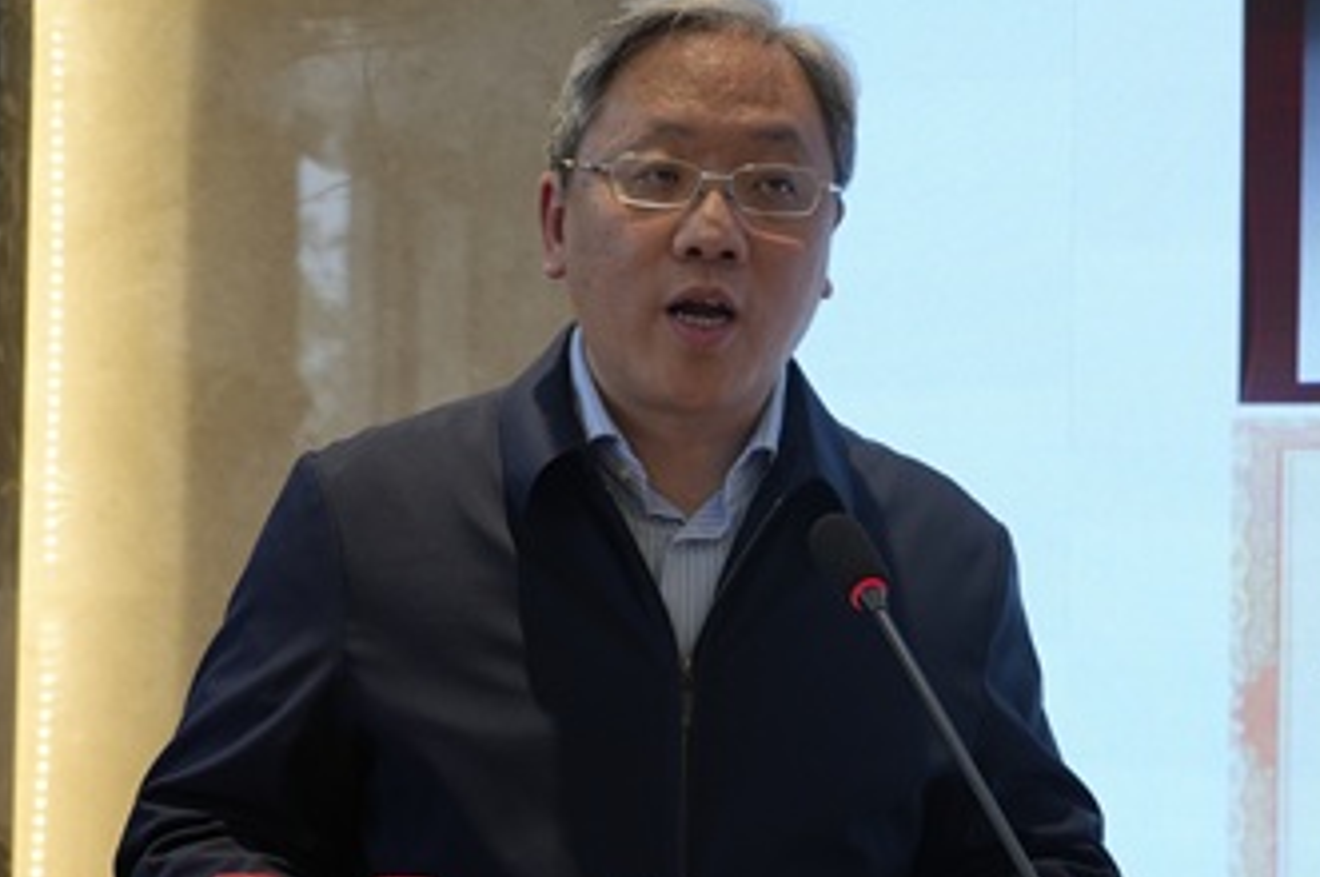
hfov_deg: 22.8
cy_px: 542
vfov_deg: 15.3
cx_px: 861
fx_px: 3260
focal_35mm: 89
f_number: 4
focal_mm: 46
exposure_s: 1/160
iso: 400
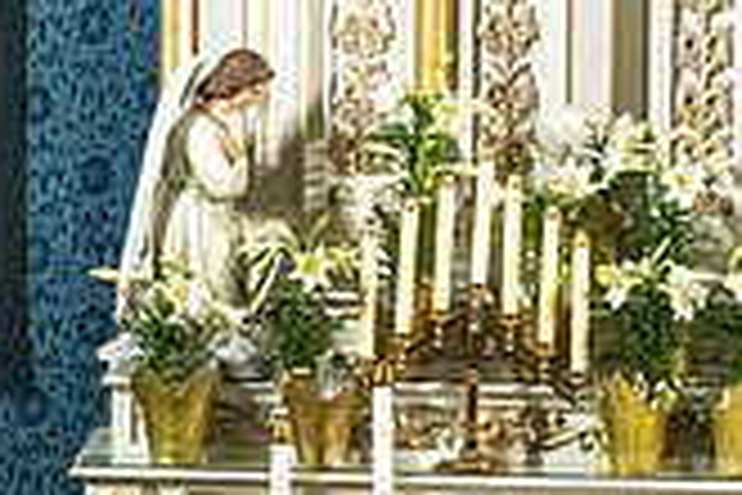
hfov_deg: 4.2
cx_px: -450
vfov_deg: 2.8
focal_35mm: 492
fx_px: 10140
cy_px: 866
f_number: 14
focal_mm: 140
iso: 5000
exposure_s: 1/40
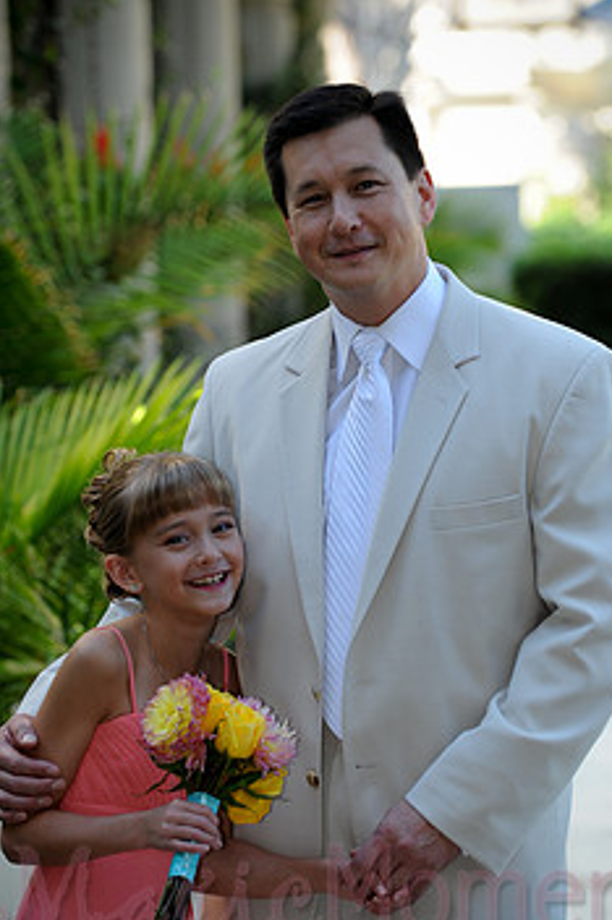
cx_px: 307
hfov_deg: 6.9
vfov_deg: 10.4
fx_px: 5059
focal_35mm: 198
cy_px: 476
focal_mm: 155
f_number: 4
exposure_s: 1/125
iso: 250
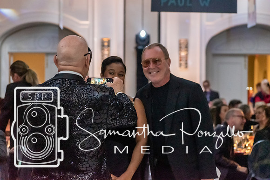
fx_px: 1125
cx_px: 135
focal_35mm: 150
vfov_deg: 9.2
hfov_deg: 13.7
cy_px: 90
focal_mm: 100
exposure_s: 1/60
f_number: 4.8
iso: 6400
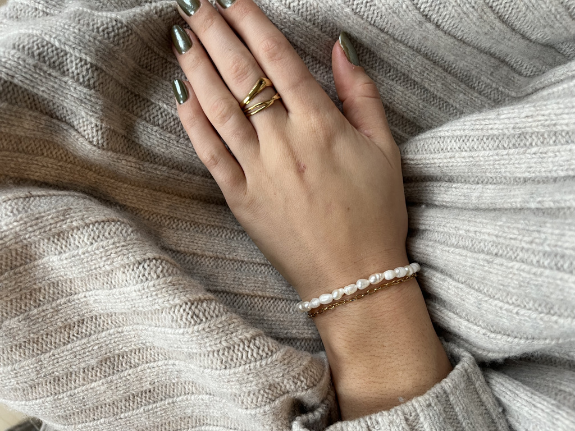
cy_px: 216
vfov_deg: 53.1
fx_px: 432
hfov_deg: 67.3
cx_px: 288
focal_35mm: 26
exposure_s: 1/50
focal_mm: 5.1
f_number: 1.6
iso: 80
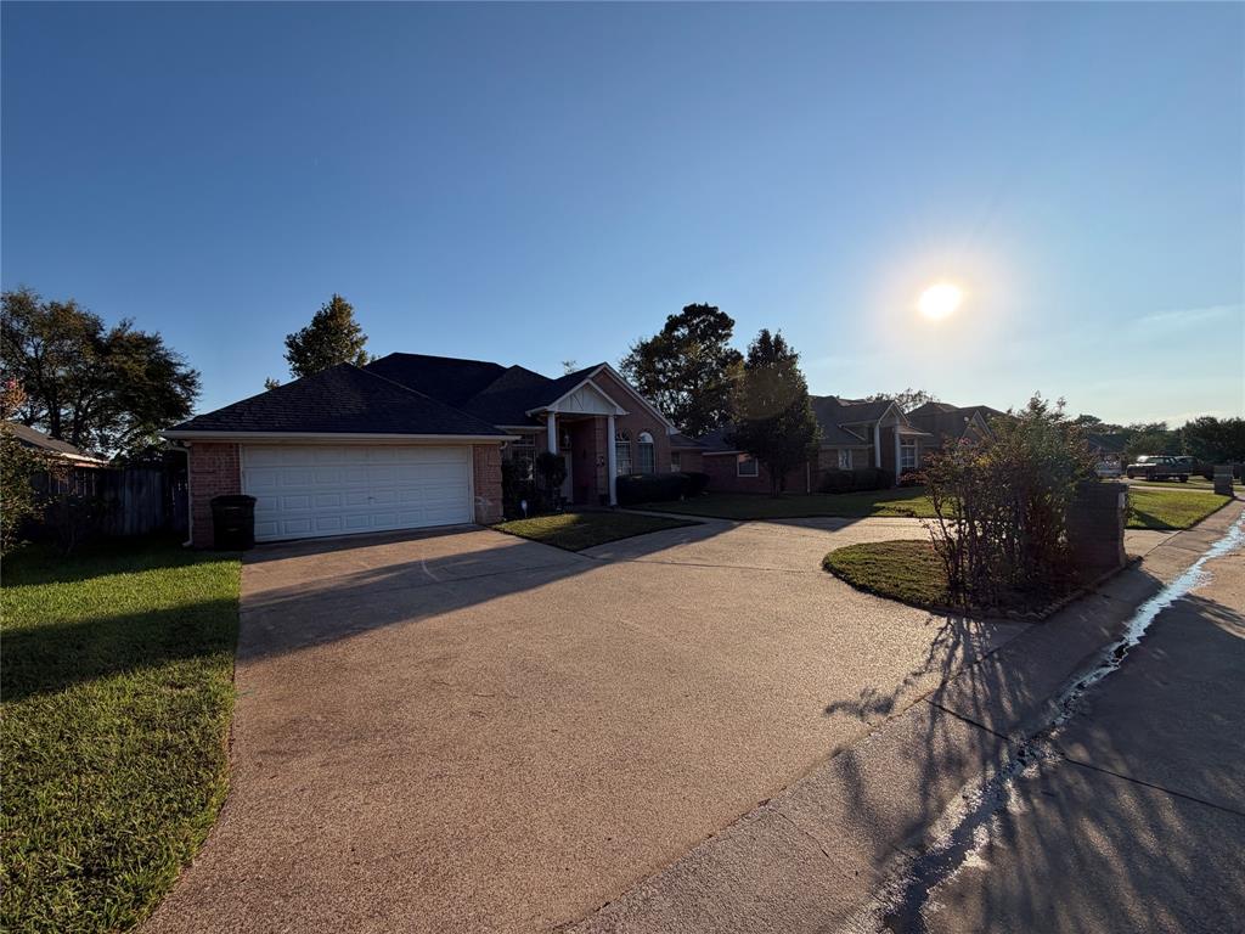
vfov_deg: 85.7
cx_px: 622
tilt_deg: -1.0
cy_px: 467
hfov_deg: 102.1
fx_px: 504
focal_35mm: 14
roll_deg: +2.3
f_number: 2.2
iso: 25
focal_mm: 2.22
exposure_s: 1/1087
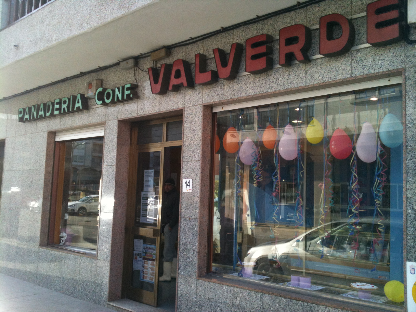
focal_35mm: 35
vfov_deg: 40.7
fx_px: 421
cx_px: 208
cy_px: 156
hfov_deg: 52.6
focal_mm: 3.85
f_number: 2.8
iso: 64
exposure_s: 1/182
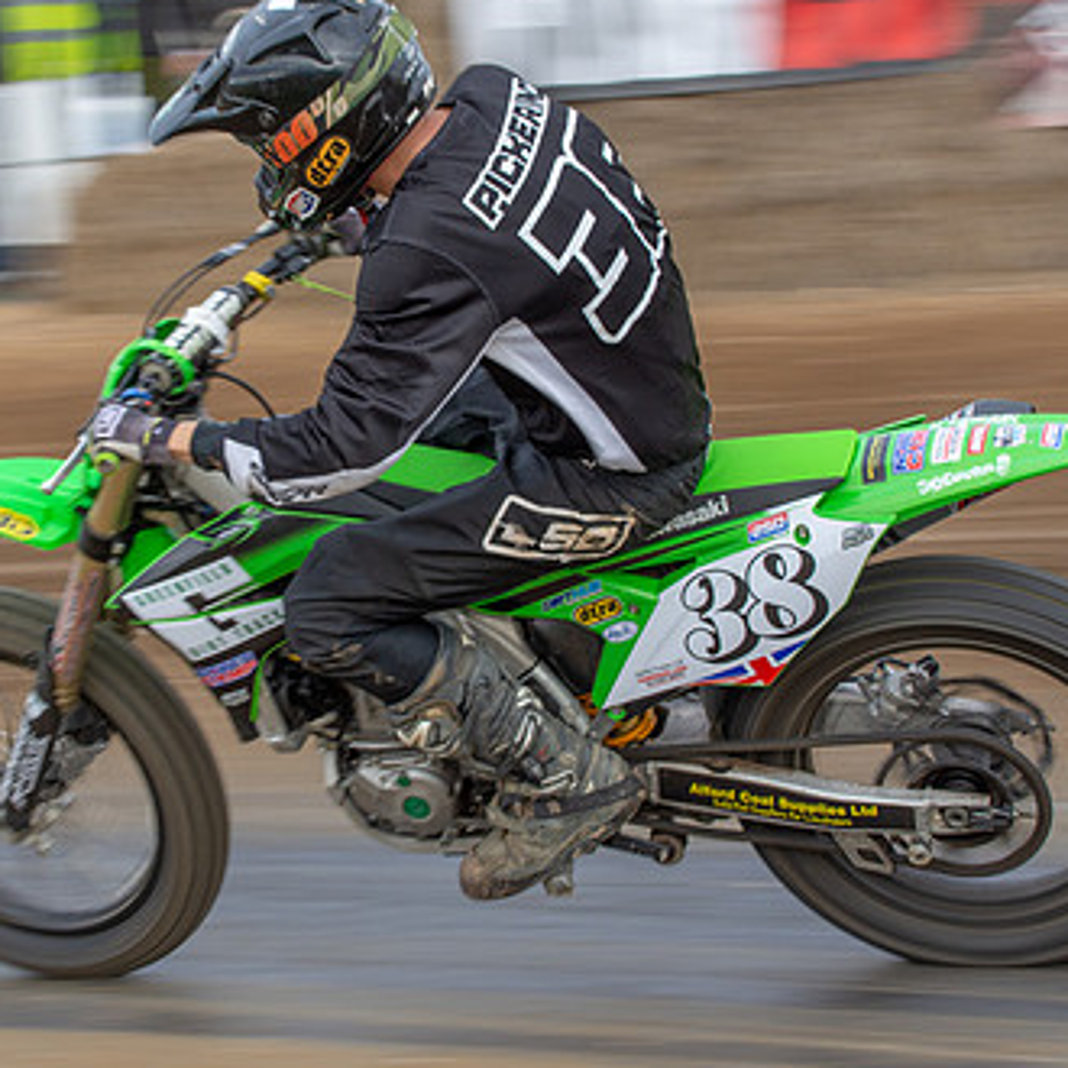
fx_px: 4573
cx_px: 345
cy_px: 436
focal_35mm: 131
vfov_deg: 13.3
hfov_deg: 13.3
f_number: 8
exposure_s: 1/125
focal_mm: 52
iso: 320
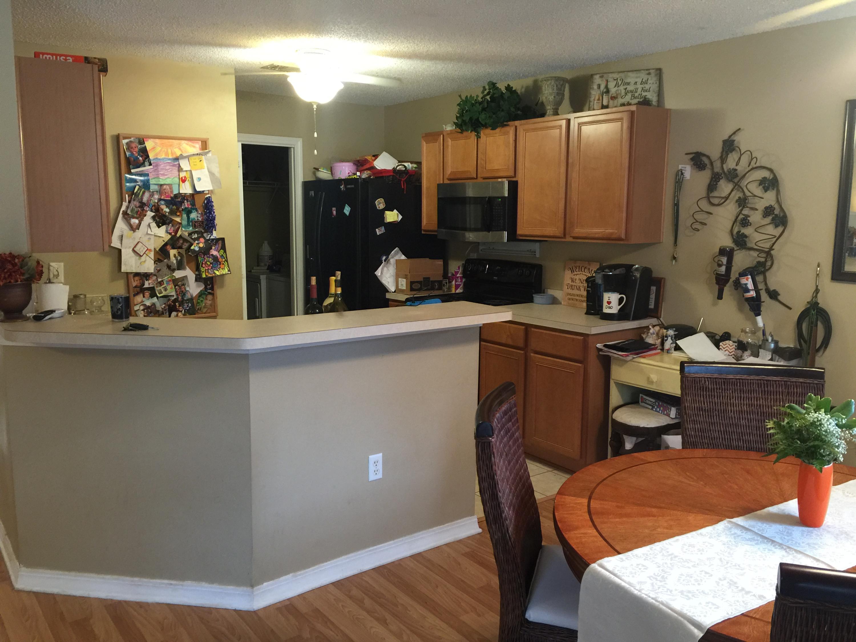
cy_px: 321
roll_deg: -0.4
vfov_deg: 48.2
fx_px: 717
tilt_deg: -9.8
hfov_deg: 61.7
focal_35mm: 29
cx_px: 428
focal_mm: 4.15
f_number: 2.2
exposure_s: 1/15
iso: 80
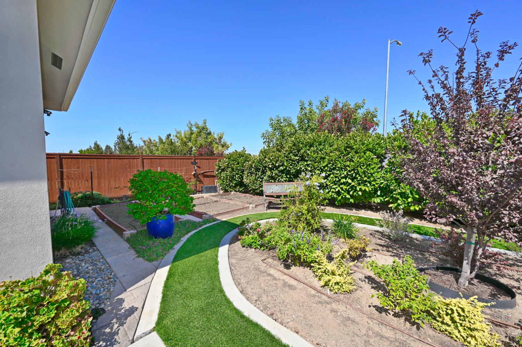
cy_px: 174
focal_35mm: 14
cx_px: 261
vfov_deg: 81.1
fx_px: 203
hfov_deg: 104.3
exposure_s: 1/200
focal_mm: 14
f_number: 9
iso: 100
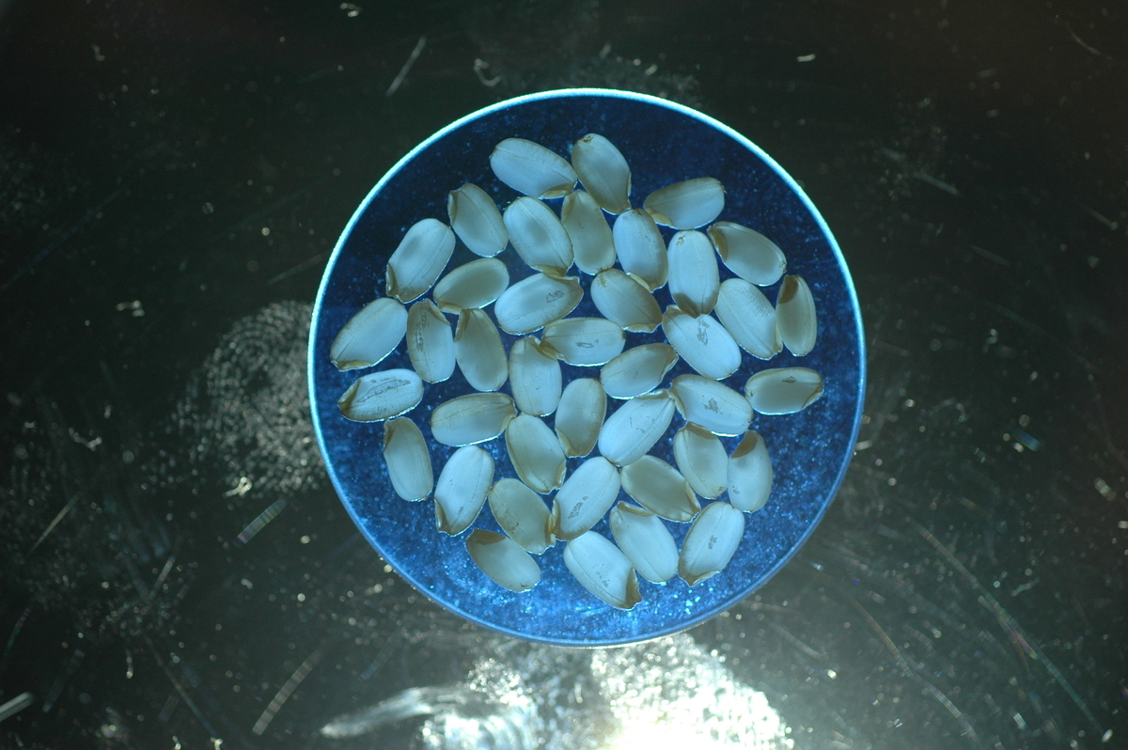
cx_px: 564
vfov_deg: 15.2
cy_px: 375
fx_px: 2818
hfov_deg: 22.6
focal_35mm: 90
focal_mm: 60
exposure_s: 1/80
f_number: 5
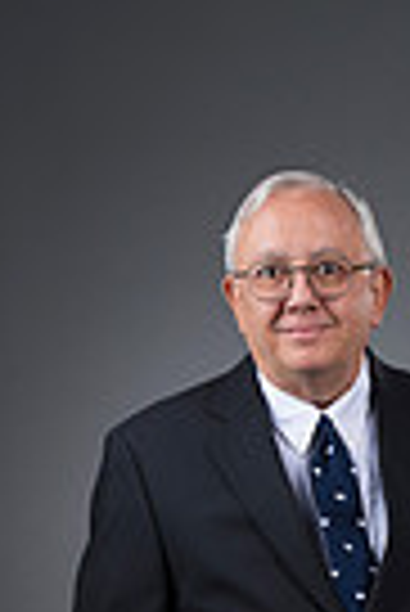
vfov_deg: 7.7
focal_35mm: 264
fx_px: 4498
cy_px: 864
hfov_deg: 5.2
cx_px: 302
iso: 160
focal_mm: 80
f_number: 5.6
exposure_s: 1/250
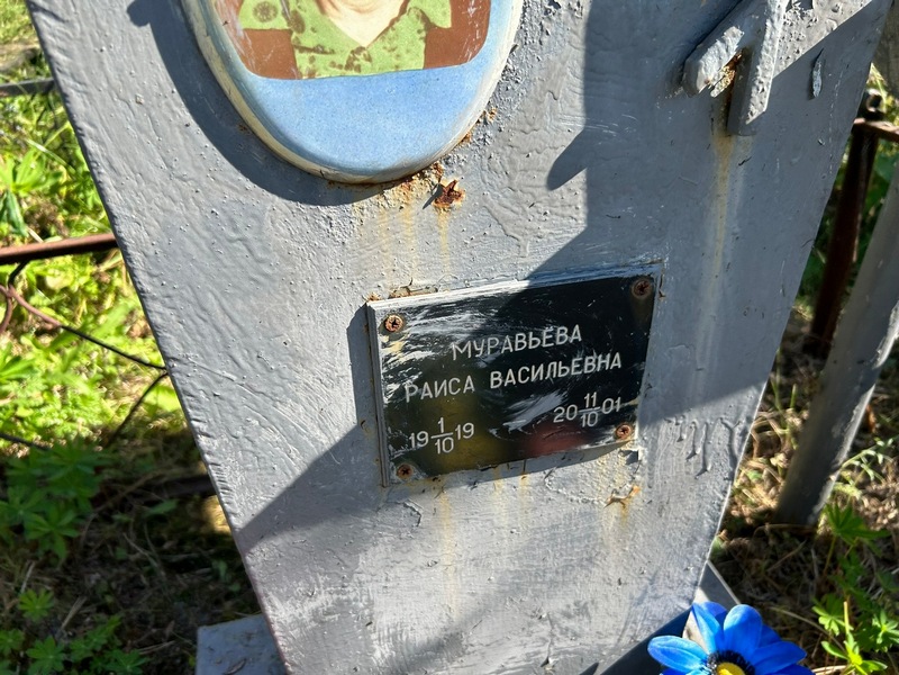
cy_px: 338
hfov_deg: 67.3
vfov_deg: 53.1
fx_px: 675
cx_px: 450
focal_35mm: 26
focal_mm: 5.7
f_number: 1.5
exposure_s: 1/1344
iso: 50
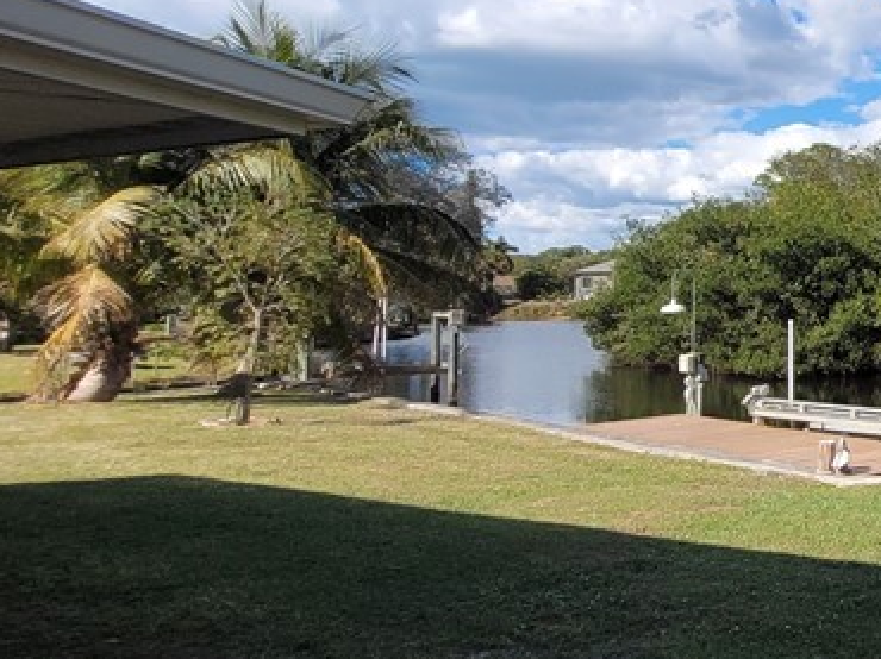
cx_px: 1124
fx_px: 916
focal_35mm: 36
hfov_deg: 36.0
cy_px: 238
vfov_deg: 39.3
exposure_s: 1/1488
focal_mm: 1.74
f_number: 2.2
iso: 40
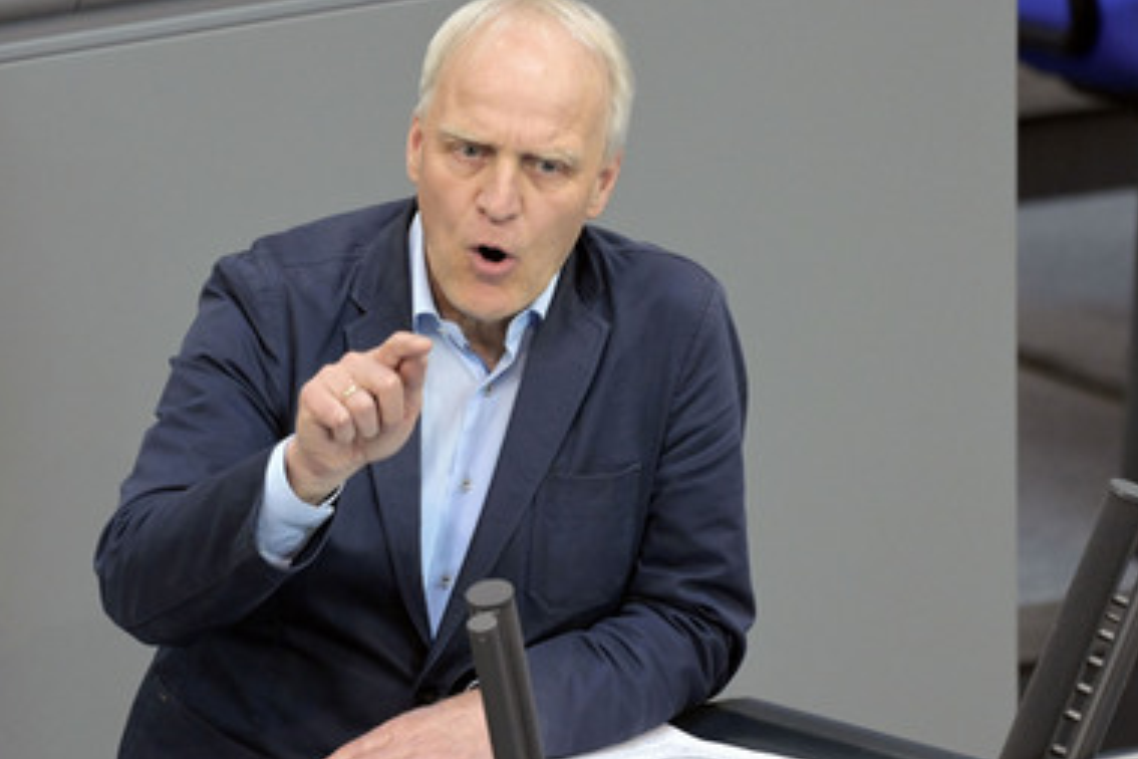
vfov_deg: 3.2
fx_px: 13560
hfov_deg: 4.8
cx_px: 577
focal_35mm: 429
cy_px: 425
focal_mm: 360
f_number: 5.6
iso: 8000
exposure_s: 1/400
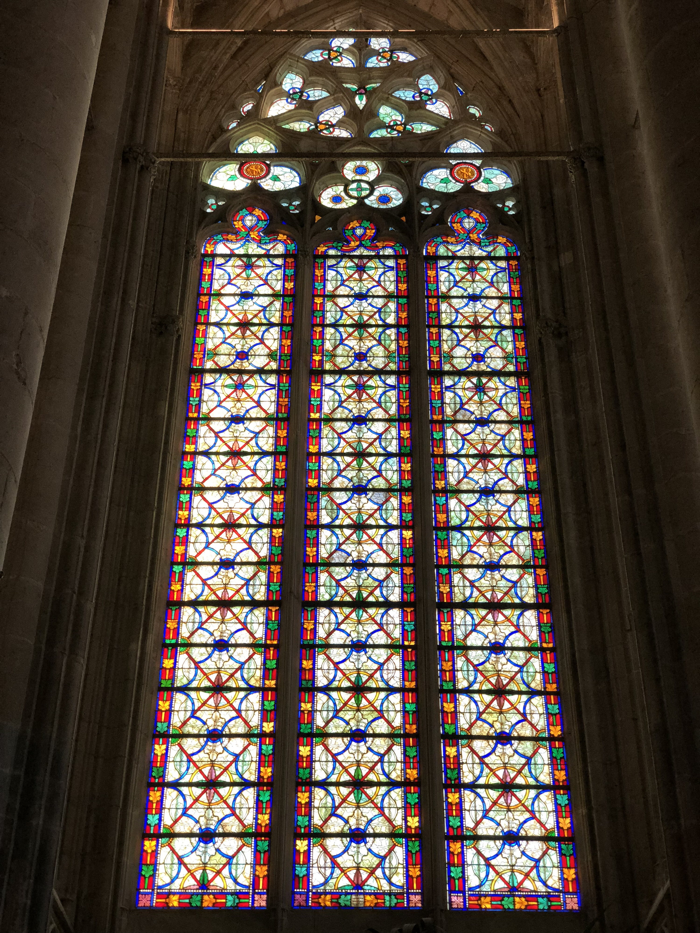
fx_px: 1402
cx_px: 350
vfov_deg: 36.8
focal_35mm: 52
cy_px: 466
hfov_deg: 28.0
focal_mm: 6
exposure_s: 1/50
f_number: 2.4
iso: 40
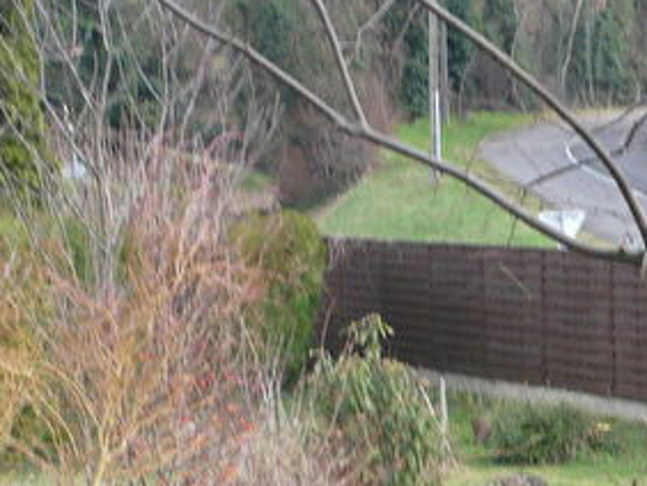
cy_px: 582
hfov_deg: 15.1
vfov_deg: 11.5
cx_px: 723
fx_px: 2376
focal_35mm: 127
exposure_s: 1/100
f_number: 2.8
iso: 100
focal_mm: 5.8
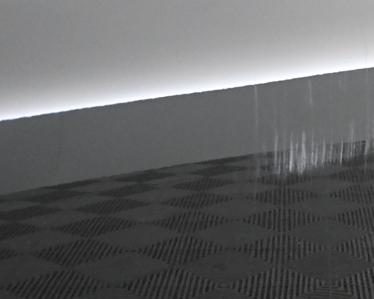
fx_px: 1069
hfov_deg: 19.7
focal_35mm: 97
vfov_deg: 15.9
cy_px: 134
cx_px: 266
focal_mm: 27.5
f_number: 4.5
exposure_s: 1/60
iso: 6400
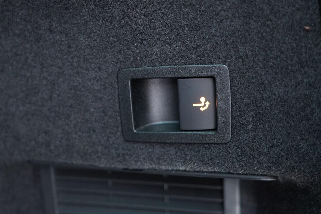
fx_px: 339
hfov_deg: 50.7
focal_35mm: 38
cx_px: 161
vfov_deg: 35.0
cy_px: 110
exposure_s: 1/40
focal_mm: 24
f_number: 2.8
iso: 1600
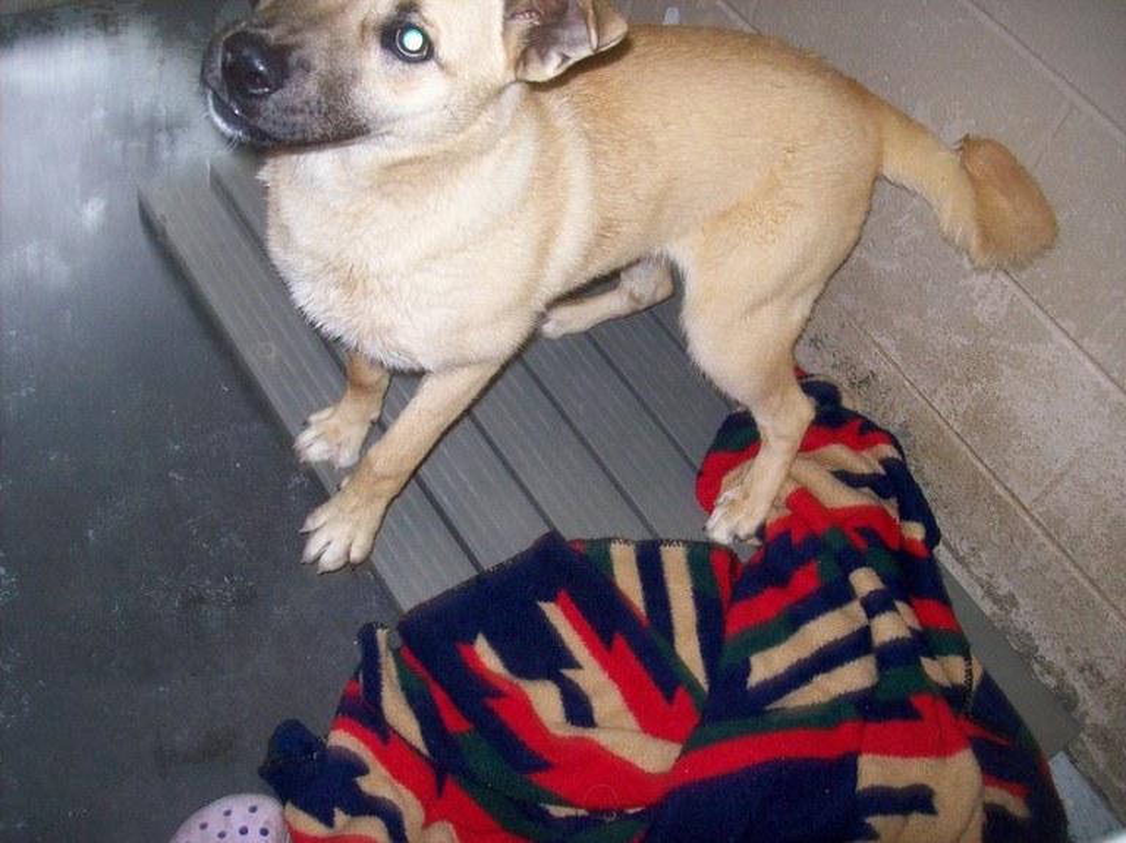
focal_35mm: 36
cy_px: 422
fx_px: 1170
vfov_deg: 39.6
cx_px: 563
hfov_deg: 51.4
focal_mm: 6
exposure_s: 1/64
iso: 200
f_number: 2.7
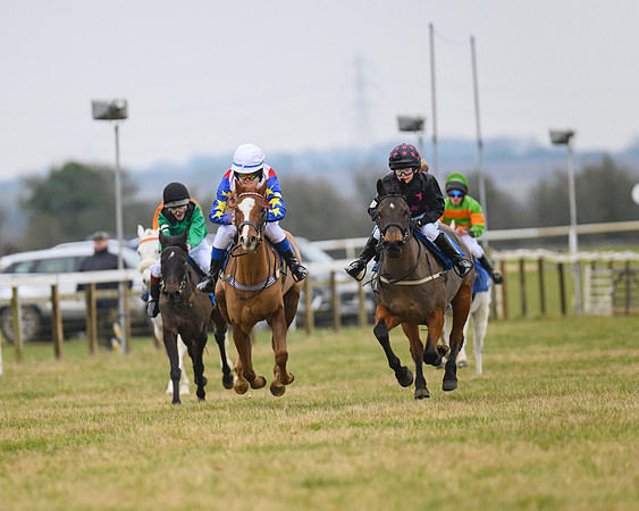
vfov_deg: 3.5
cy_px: 264
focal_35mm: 446
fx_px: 8433
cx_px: 209
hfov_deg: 4.3
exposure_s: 1/640
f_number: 4
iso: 800
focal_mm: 300
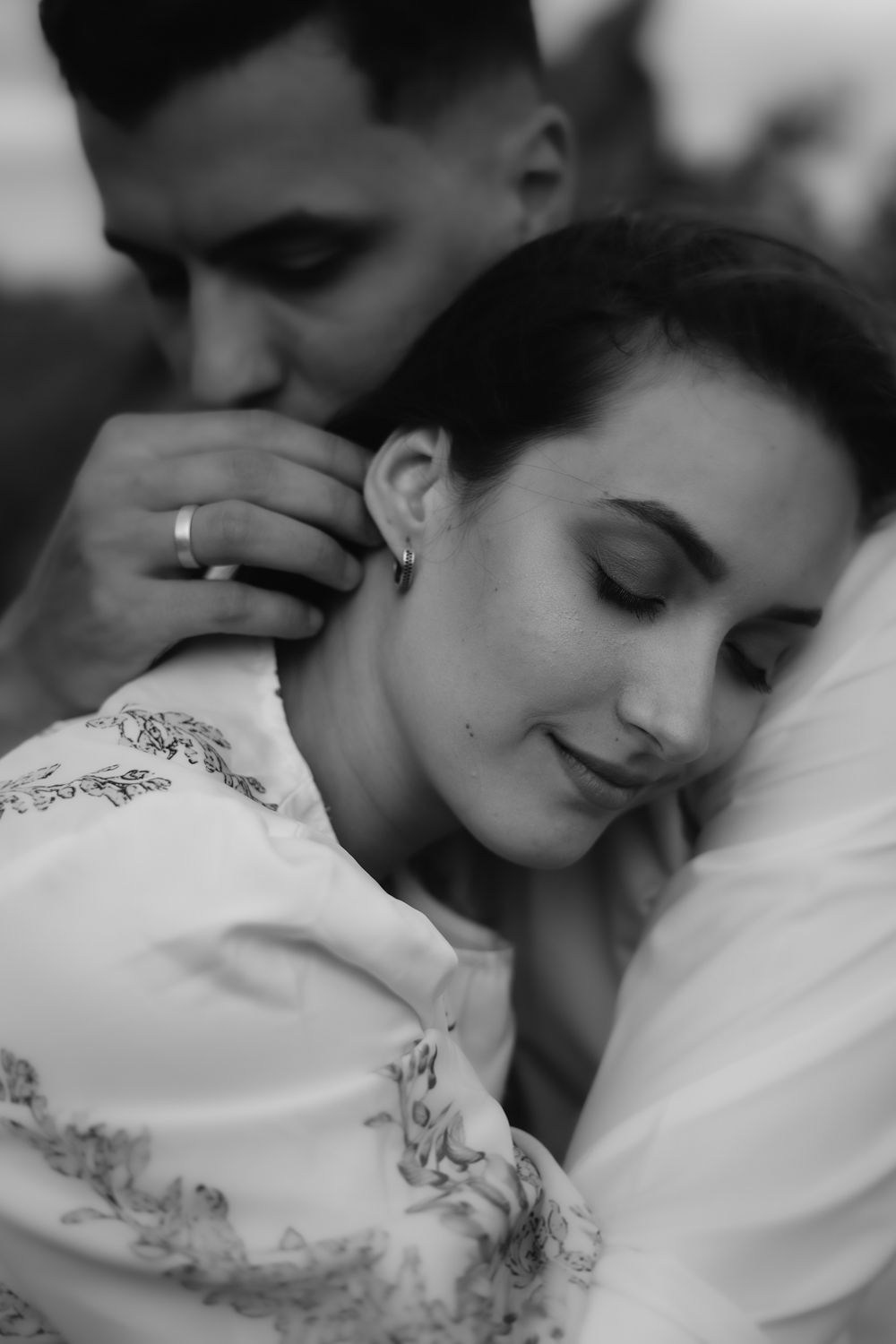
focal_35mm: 50
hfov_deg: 27.0
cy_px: 672
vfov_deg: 39.6
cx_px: 448
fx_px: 1867
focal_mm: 50
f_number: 2.2
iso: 80
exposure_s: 1/640
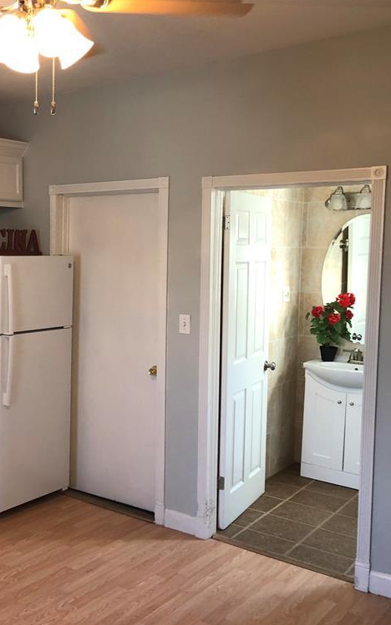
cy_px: 316
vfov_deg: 47.2
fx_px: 716
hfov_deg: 28.7
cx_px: 4
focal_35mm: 42
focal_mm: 3.99
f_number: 1.8
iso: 40
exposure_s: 1/17
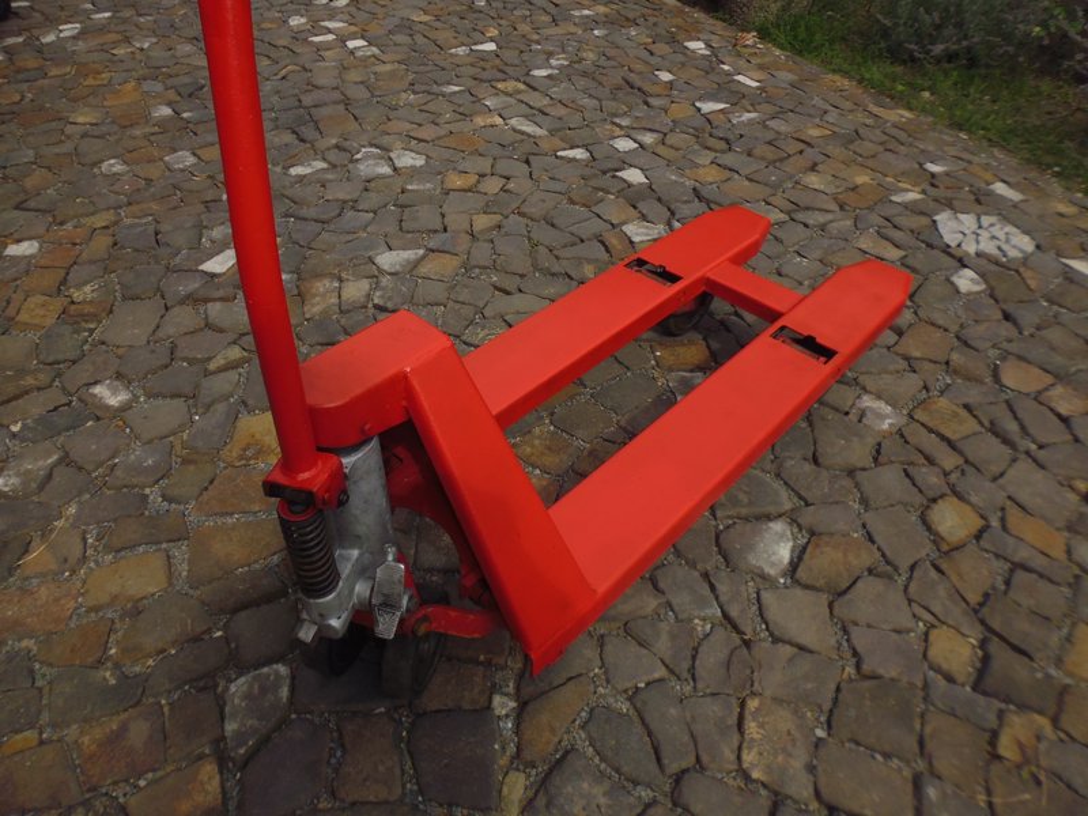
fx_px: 754
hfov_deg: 71.6
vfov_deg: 56.8
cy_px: 408
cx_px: 544
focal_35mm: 24
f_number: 9
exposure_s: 1/250
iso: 100
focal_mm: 4.3
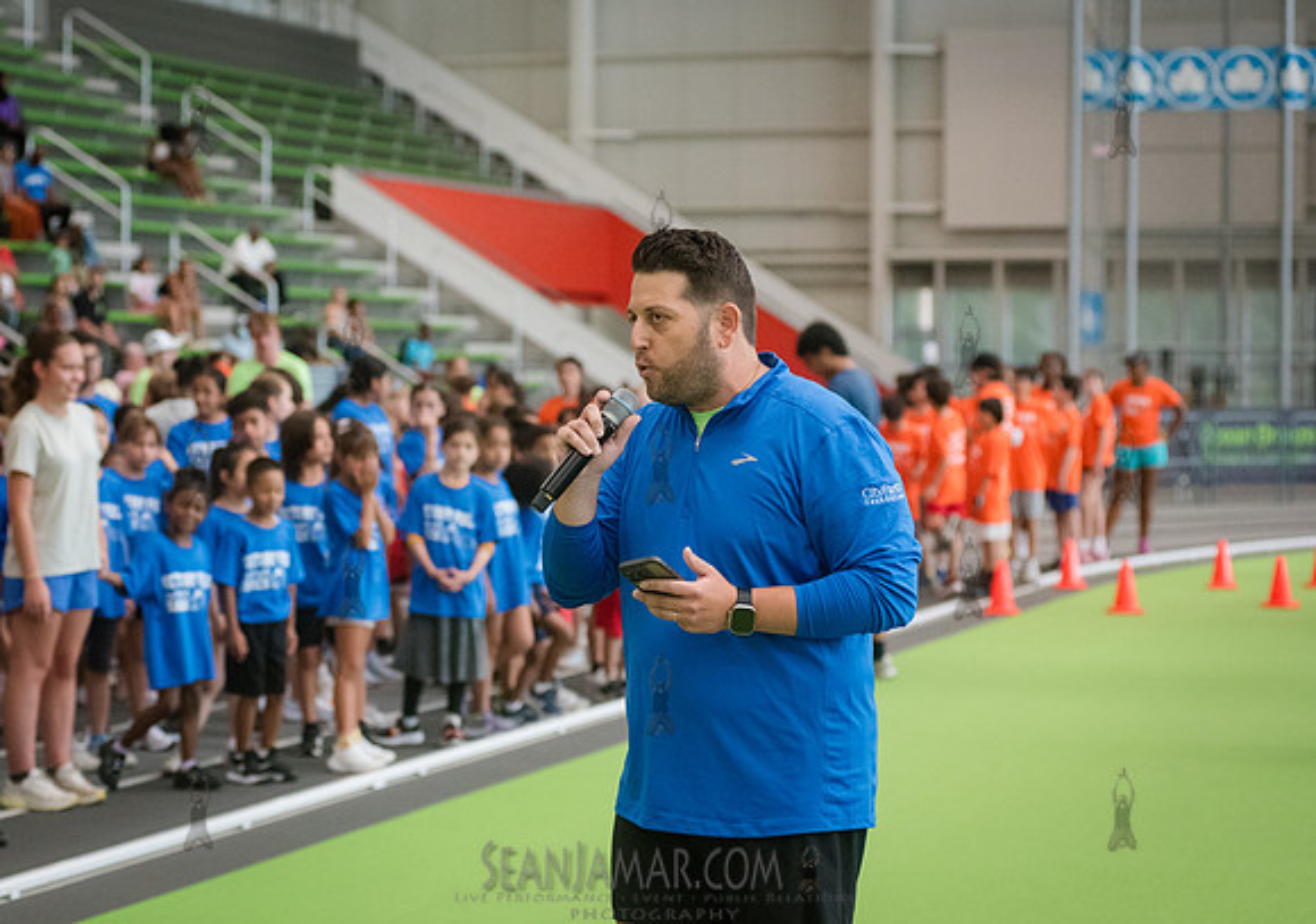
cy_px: 459
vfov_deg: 15.4
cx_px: 548
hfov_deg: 21.7
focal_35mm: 92
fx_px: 3426
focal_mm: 80
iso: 6400
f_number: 4
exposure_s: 1/1000
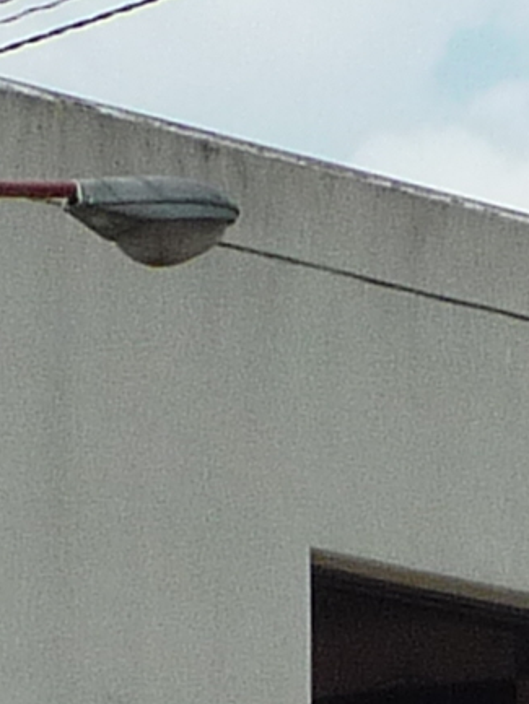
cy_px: 1093
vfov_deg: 7.0
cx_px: 487
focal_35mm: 278
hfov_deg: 5.3
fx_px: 5662
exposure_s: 1/800
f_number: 5
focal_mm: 5.8
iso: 100
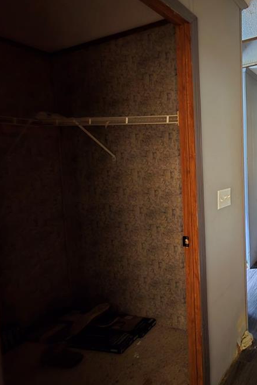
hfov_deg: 44.4
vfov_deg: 81.0
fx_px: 225
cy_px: 176
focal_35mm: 21
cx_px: 287
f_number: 2.2
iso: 1600
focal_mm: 2.2
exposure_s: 1/4
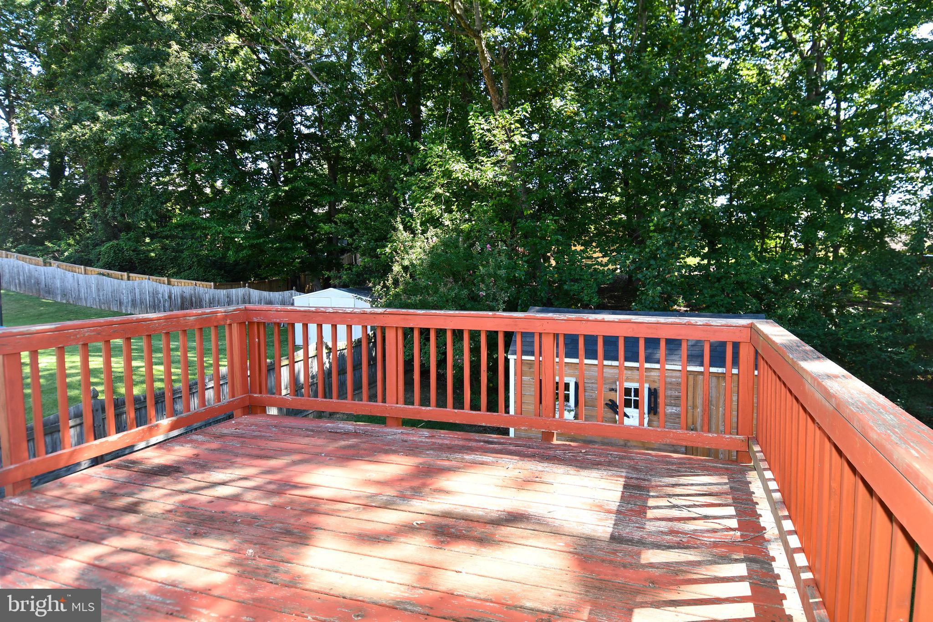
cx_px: 466
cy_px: 311
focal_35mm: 18
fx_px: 466
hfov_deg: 90.0
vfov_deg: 67.4
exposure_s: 1/100
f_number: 5
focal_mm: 12
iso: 200
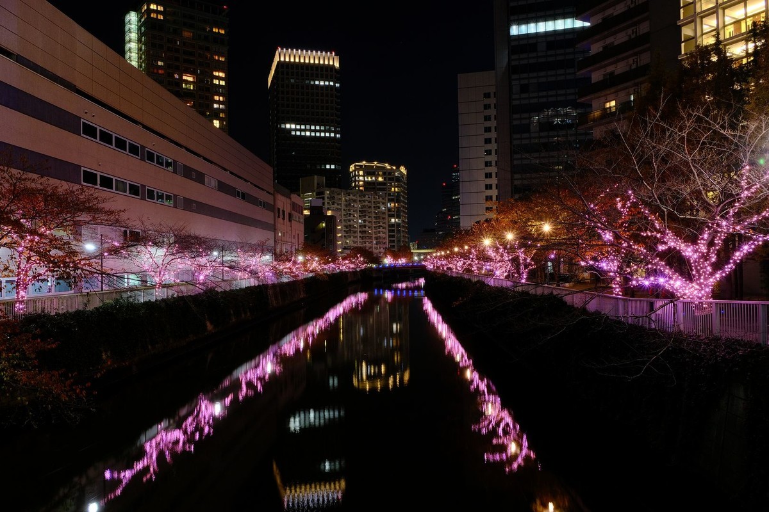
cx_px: 384
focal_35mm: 27
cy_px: 256
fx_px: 577
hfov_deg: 67.4
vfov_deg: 47.9
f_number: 11
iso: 640
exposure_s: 5
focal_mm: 18
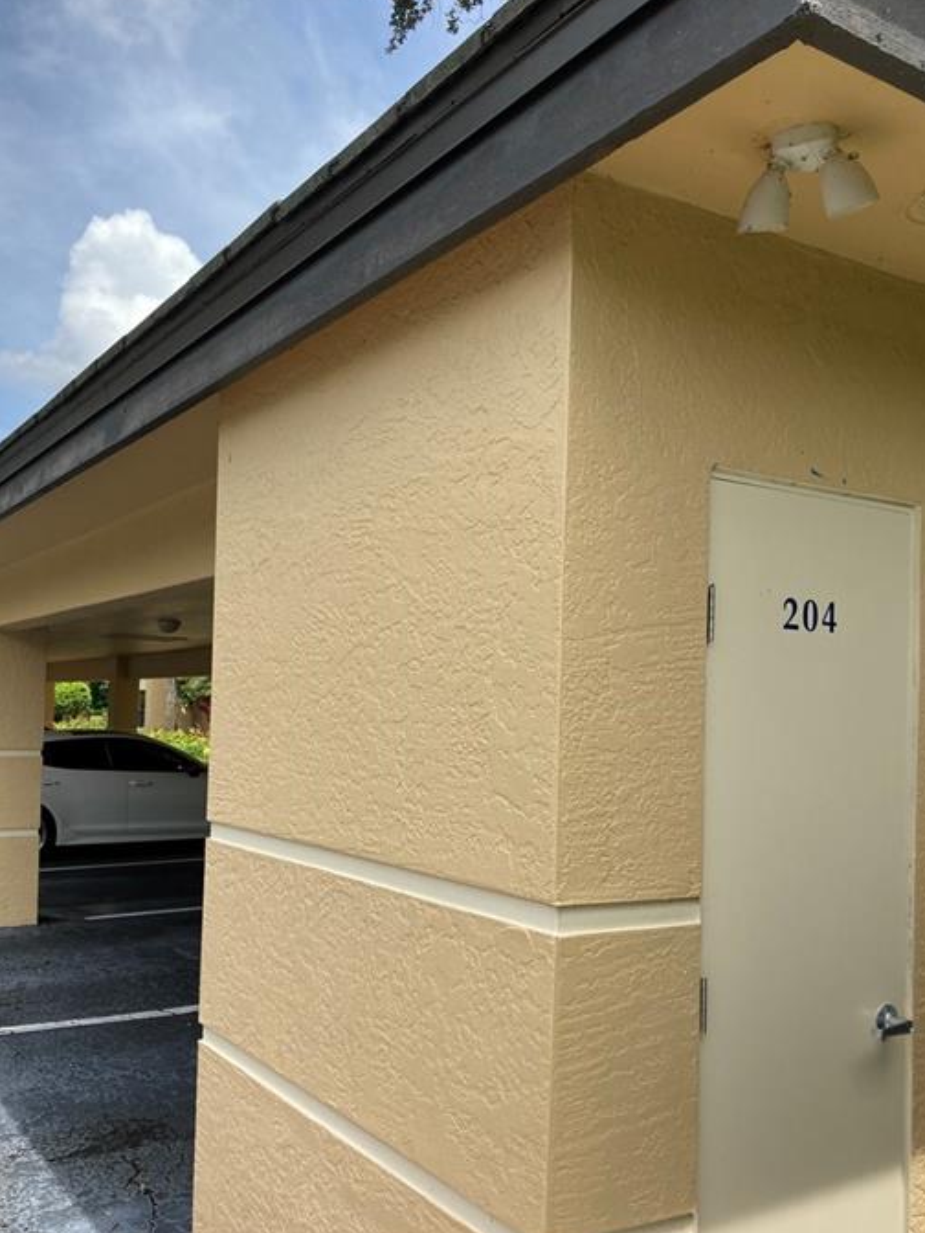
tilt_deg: +2.6
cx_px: 437
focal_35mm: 32
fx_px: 1140
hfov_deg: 44.1
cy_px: 692
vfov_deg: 56.7
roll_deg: -1.1
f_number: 1.8
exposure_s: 1/1312
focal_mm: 3.99
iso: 20
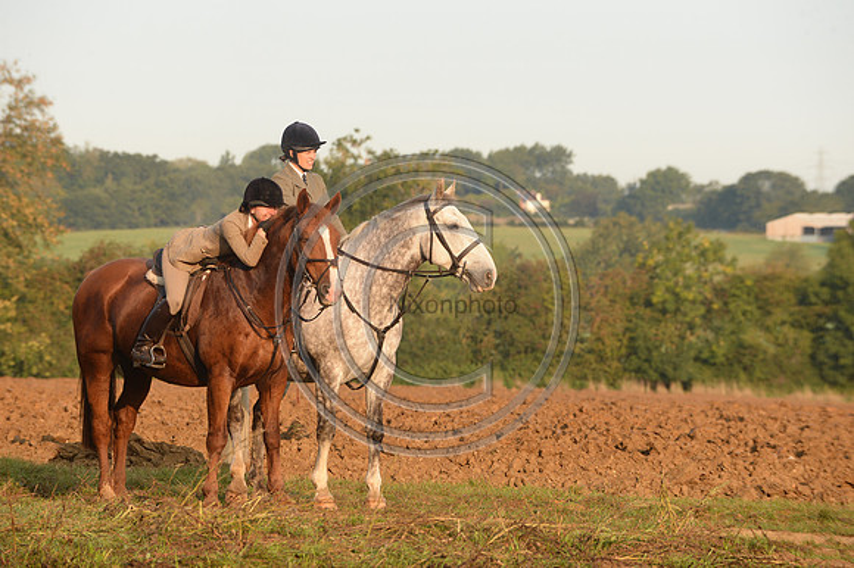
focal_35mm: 200
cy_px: 284
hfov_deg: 10.3
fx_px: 4742
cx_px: 427
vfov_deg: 6.9
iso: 1000
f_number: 6.3
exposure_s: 1/1000
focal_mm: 200
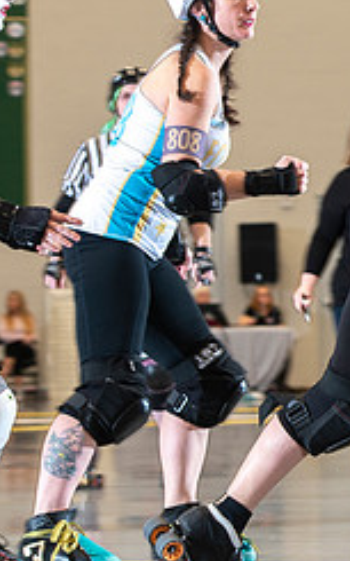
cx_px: 638
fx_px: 3680
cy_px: 219
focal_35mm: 241
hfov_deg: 5.4
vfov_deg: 8.7
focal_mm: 100
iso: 500
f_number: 5.6
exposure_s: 1/160
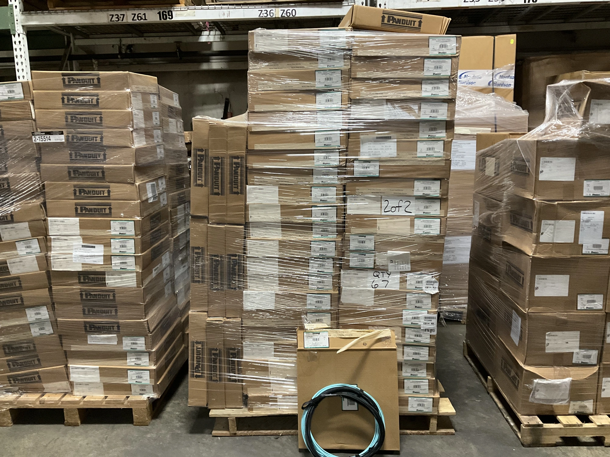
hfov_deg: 61.7
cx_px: 305
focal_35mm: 29
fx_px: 511
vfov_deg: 48.2
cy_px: 228
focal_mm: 3
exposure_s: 1/40
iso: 320
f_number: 1.8
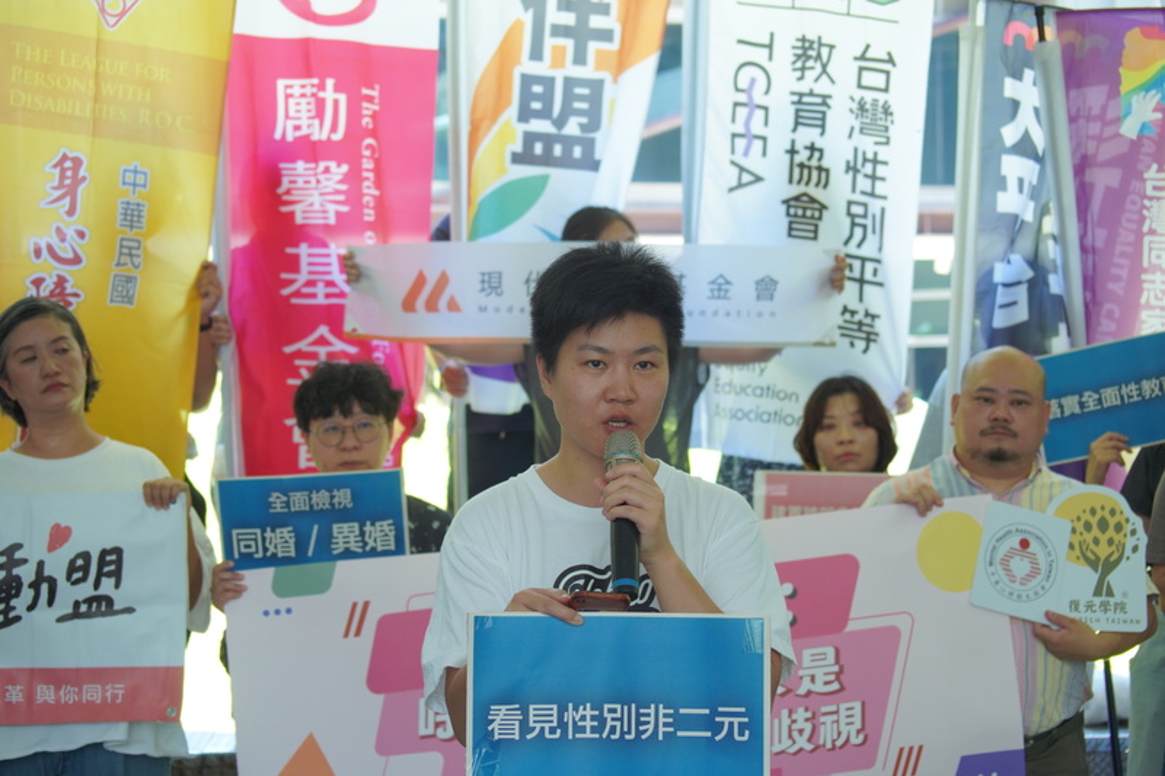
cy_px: 388
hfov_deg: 27.0
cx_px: 582
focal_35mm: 75
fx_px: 2426
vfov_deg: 18.2
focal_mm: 75
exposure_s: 1/100
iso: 1250
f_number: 5.6
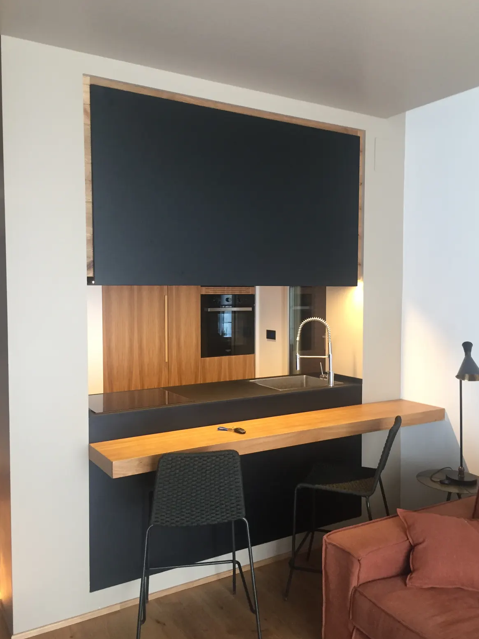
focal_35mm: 30
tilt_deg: -1.7
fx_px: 554
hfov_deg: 46.8
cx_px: 247
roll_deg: +0.2
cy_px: 317
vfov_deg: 60.0
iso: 160
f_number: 2.2
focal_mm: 4.15
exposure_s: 1/33
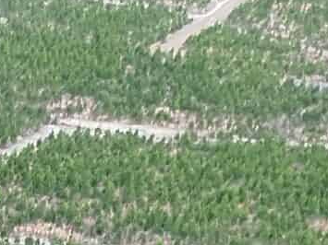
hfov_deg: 8.9
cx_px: -716
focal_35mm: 173
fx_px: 1639
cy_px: 791
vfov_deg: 7.4
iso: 120
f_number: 1.7
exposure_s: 1/800
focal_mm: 6.72
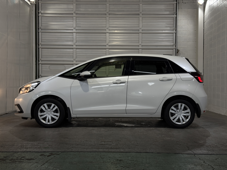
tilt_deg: +0.0
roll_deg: -0.3
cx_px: 114
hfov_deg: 39.7
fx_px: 315
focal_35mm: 48
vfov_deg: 30.3
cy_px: 85
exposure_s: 1/125
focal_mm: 6.76
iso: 50
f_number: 1.78
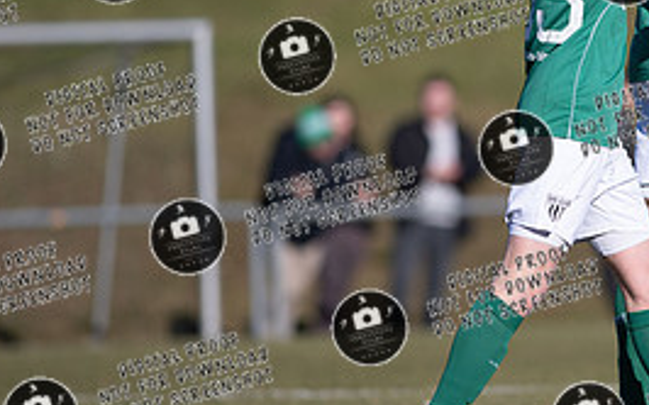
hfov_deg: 3.1
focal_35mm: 686
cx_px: 656
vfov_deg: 1.9
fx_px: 12128
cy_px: 75
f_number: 3.5
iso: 72
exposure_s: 1/1600
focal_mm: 300
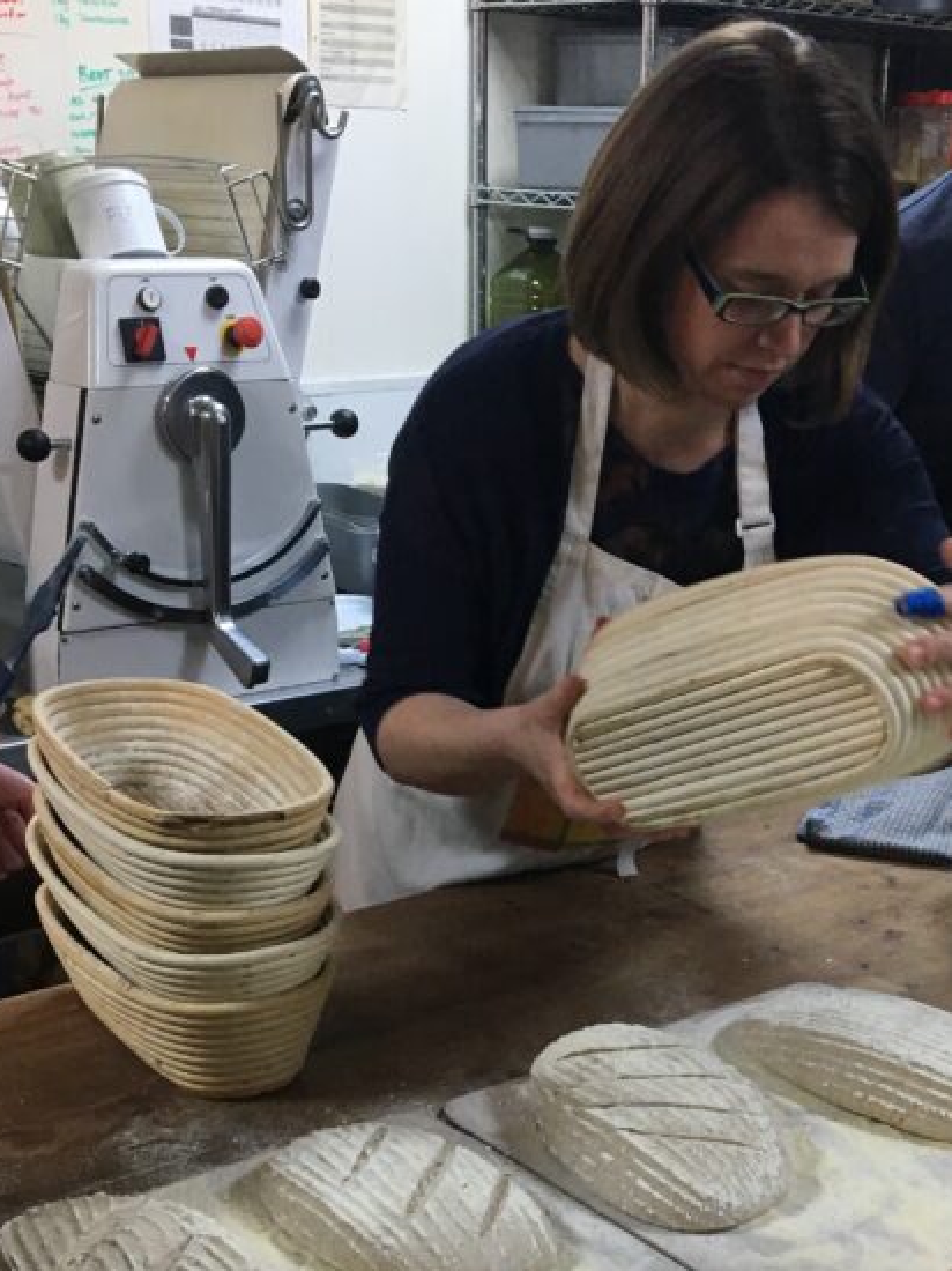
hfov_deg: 26.9
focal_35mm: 54
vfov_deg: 35.1
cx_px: 612
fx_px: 1982
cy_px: 883
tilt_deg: -20.8
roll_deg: -2.5
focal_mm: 4.15
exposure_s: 1/33
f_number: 2.2
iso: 50
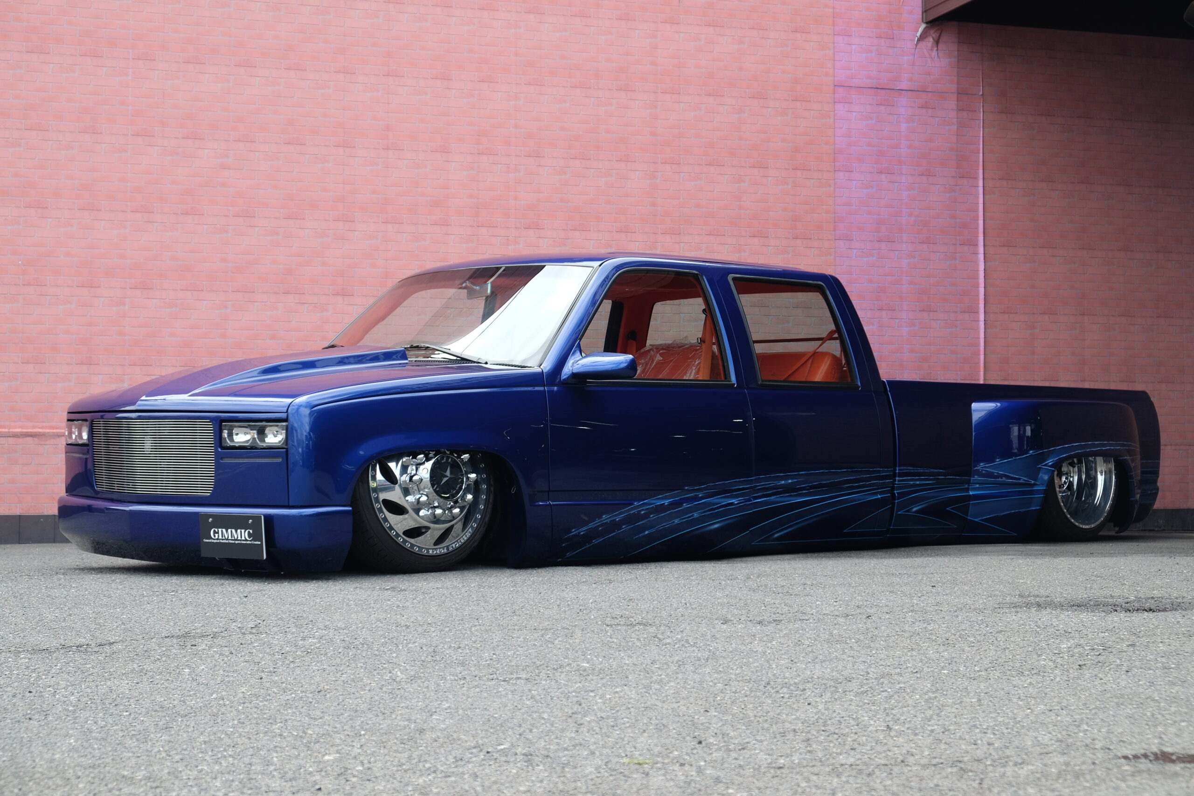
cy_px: 398
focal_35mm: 59
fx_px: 1957
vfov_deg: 23.0
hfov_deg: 33.9
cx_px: 597
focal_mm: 39
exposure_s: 1/160
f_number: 5.6
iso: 200
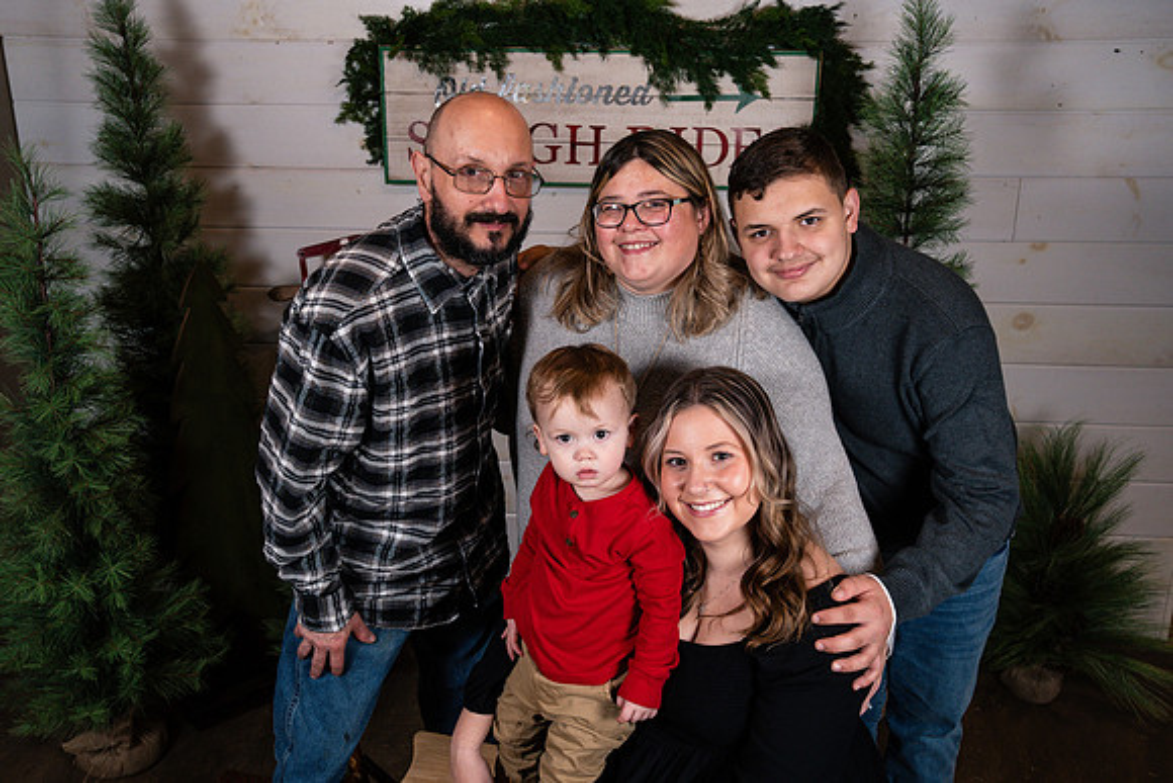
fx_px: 1043
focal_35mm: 32
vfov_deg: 41.1
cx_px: 586
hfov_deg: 58.7
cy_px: 392
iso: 320
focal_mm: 32
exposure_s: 1/250
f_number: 5.6
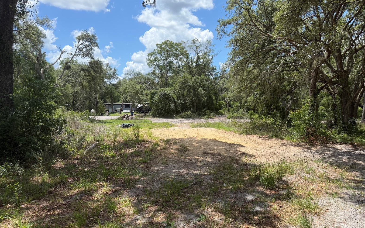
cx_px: 184
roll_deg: +0.3
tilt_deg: -3.8
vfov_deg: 47.6
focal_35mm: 26
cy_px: 121
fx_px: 259
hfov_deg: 70.4
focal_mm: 6.76
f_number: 1.78
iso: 100
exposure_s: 1/3425
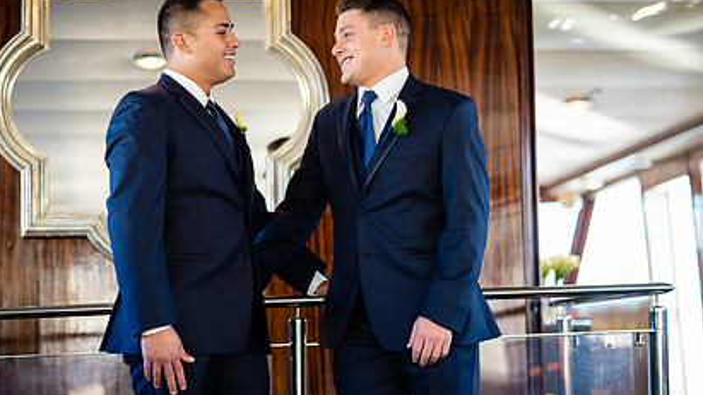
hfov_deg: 28.5
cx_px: 269
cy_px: 215
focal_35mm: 74
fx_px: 1379
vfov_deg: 16.3
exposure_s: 1/200
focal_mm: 50
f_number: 1.4
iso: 160
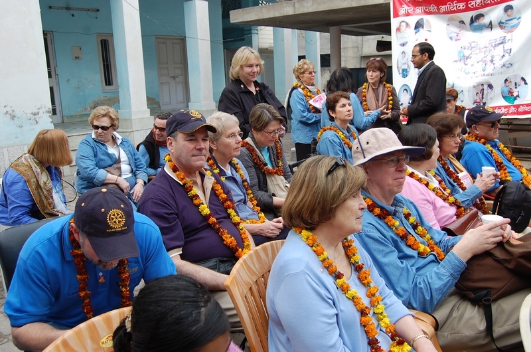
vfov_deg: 43.4
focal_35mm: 30
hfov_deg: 62.0
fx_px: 442
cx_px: 266
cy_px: 176
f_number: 6.3
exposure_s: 1/160
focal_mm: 20
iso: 200
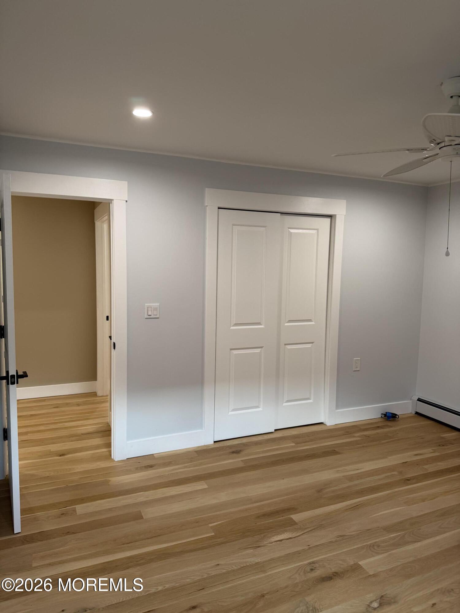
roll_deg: -1.5
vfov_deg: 71.6
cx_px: 230
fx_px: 425
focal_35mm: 24
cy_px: 306
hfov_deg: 56.8
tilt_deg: -4.4
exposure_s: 1/60
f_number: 1.78
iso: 125
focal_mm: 6.76
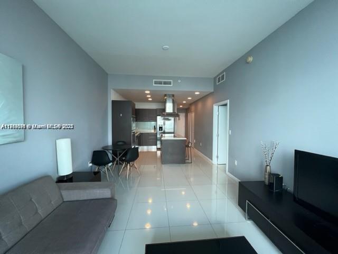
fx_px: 127
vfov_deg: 89.9
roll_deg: +0.0
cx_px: 169
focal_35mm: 13
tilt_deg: -2.4
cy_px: 127
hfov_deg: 106.2
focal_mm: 1.57
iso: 200
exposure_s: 1/120
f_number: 1.8
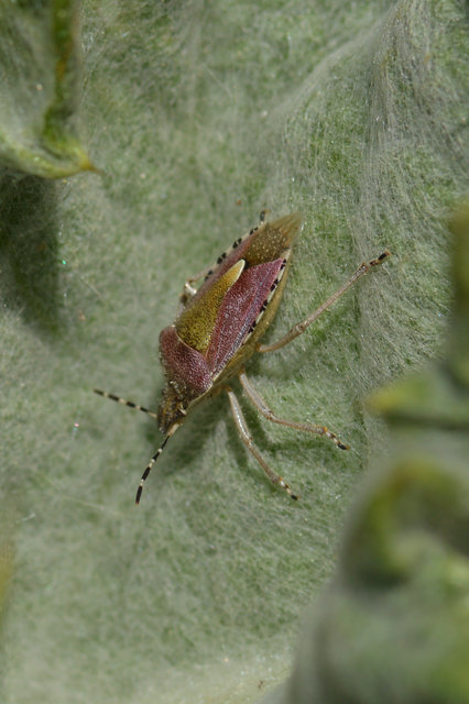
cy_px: 352
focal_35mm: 150
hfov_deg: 9.1
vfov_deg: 13.7
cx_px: 234
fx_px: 2934
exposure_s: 1/500
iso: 100
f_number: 13
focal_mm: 100
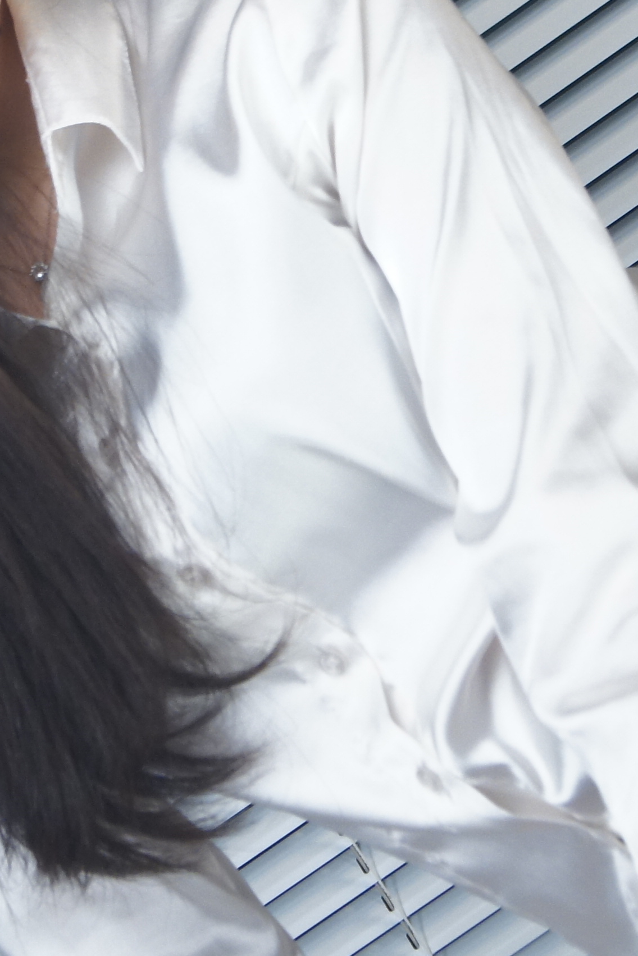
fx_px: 5166
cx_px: 329
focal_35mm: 194
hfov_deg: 7.1
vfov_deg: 10.6
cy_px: 358
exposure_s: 1/160
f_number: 5.6
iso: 800
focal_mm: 45
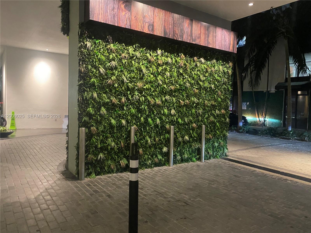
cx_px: 156
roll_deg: -1.2
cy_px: 116
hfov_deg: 67.3
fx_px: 234
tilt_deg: -4.9
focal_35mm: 26
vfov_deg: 53.1
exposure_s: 1/30
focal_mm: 4.25
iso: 800
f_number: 1.8
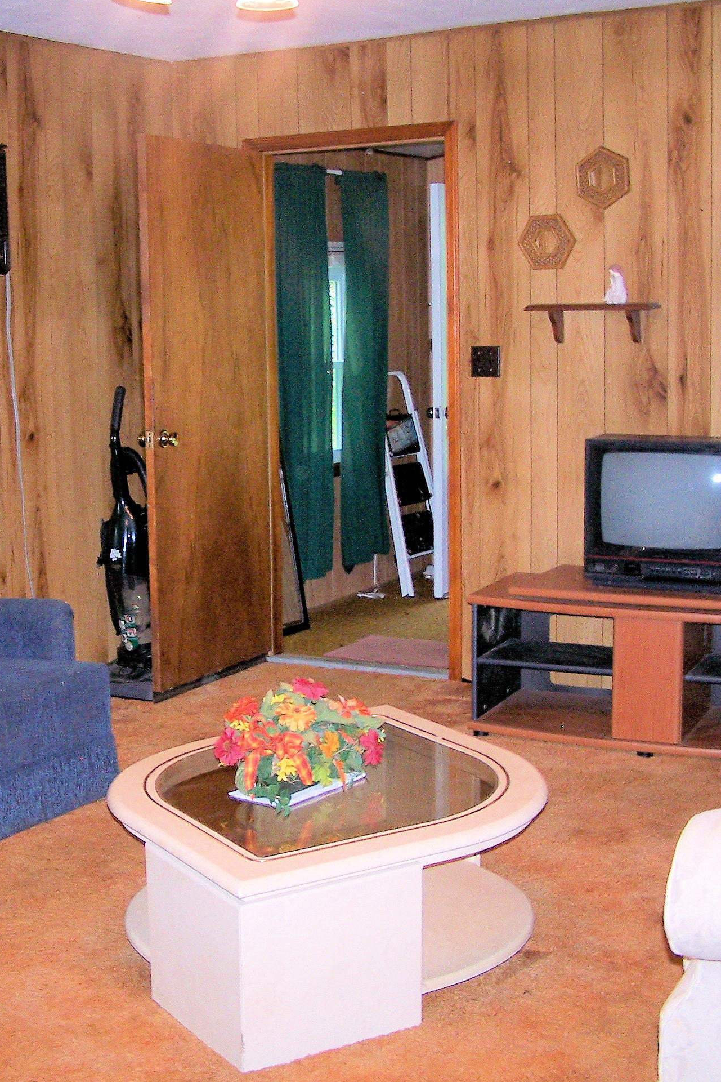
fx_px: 1592
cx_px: 276
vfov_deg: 37.5
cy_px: 541
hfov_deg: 25.5
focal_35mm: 53
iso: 140
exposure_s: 1/60
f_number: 2.8
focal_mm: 6.3
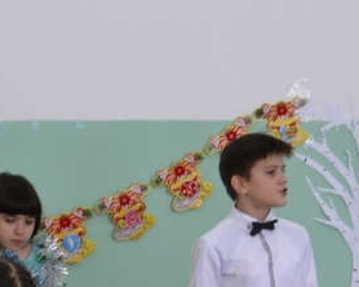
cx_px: 56
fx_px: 1486
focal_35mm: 140
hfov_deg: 13.7
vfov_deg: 10.7
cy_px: 393
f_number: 4
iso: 800
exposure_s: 1/60
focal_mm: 24
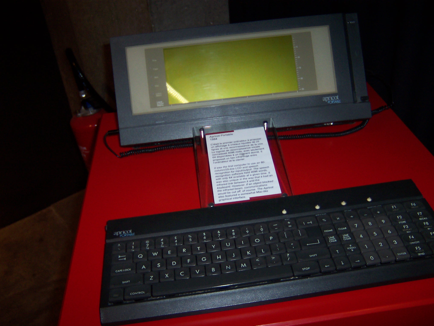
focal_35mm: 36
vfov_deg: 39.7
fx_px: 451
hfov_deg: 51.4
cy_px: 163
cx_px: 217
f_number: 2.2
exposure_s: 1/60
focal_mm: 5.6
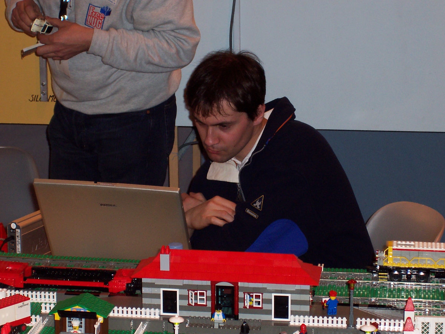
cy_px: 167
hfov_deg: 17.7
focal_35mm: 111
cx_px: 222
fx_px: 1427
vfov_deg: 13.3
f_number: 4.8
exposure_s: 1/90
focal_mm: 16.8
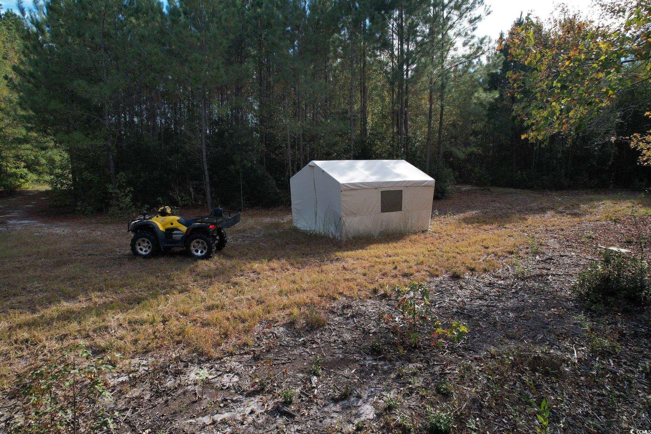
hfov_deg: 78.6
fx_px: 398
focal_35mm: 22
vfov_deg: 57.2
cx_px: 326
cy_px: 217
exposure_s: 1/800
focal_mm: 8.38
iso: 100
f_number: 2.8
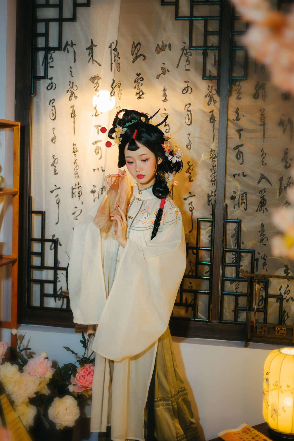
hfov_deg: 27.0
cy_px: 220
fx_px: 612
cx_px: 147
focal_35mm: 50
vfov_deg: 39.6
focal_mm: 50
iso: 100
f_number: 1.8
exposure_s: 1/125
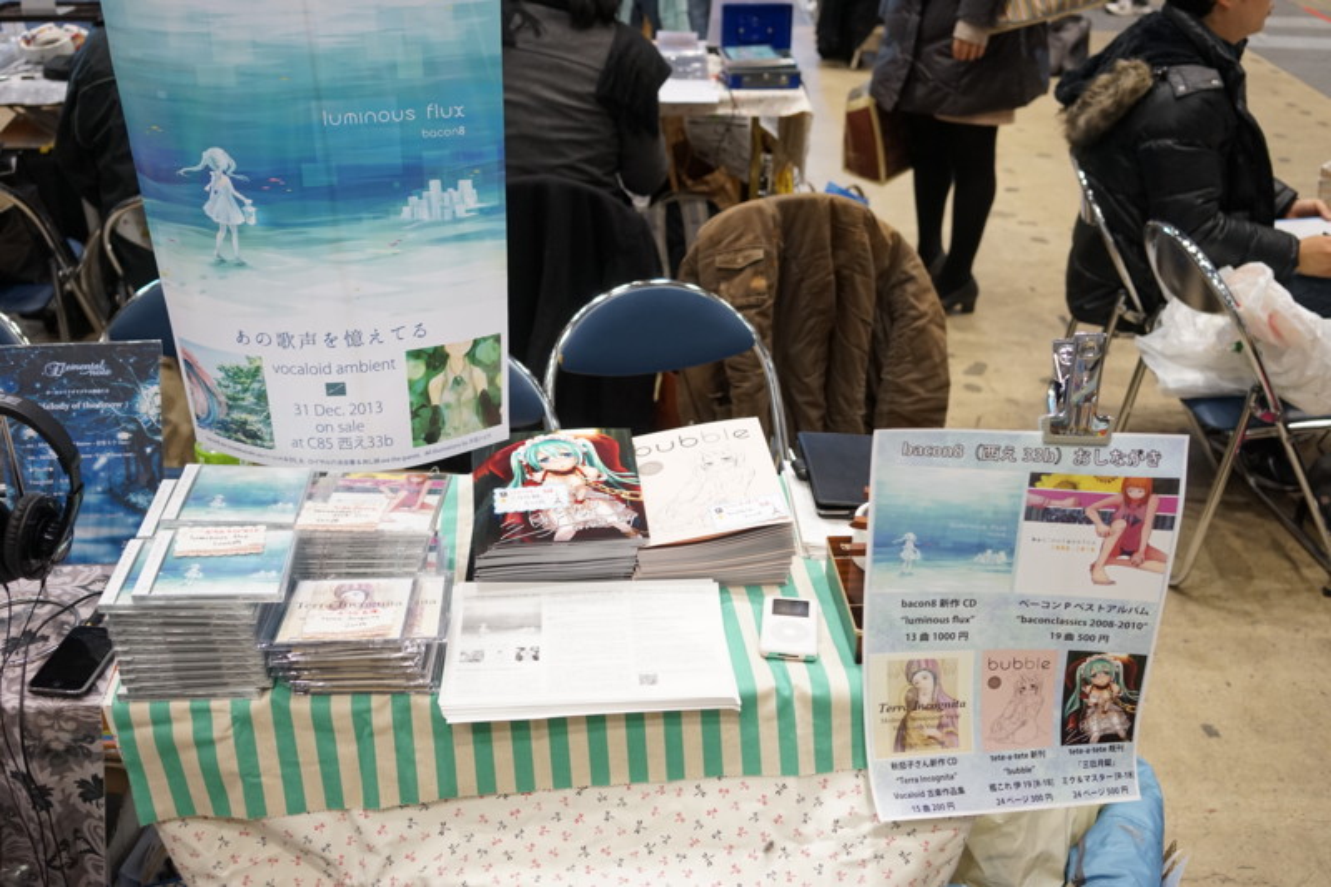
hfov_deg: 54.4
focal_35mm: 35
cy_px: 444
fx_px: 1294
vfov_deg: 37.8
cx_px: 666
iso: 1000
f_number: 4
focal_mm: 35
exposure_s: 1/60
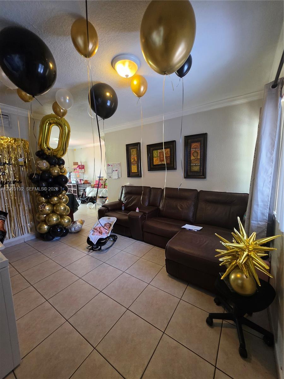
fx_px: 142
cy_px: 190
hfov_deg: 89.9
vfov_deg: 106.2
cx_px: 142
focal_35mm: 13
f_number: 1.9
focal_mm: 2.2
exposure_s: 1/60
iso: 400
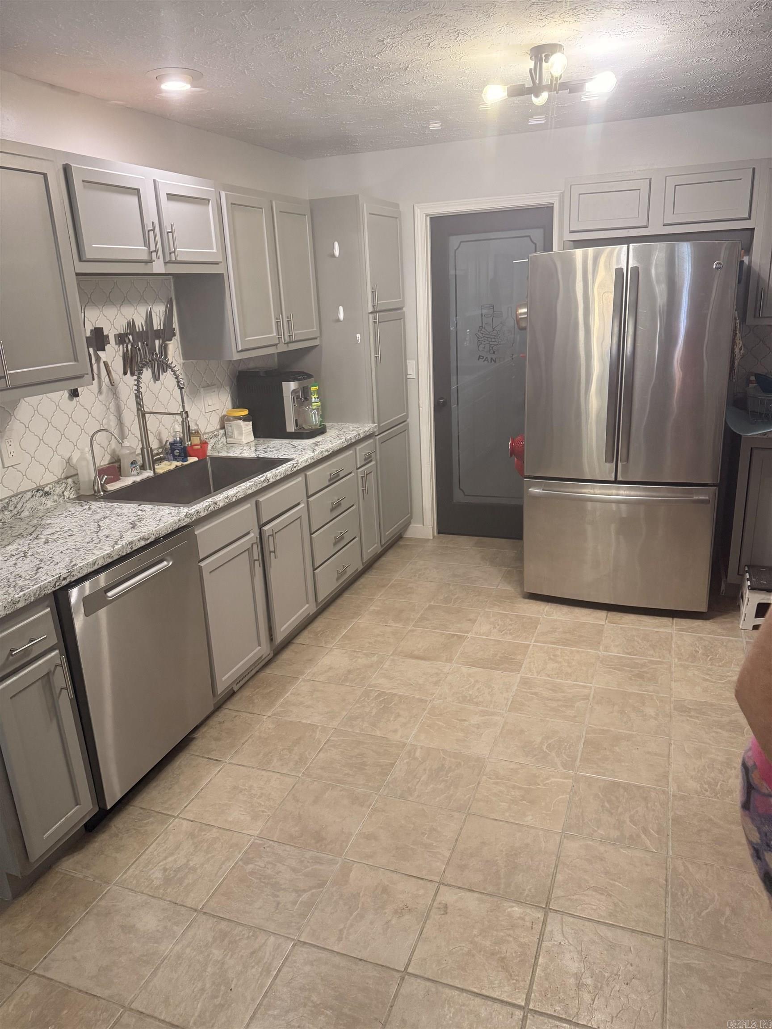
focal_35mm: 24
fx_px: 714
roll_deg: +3.2
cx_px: 386
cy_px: 514
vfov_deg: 71.6
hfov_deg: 56.8
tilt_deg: -15.2
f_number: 1.78
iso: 320
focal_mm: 6.76
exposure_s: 1/120
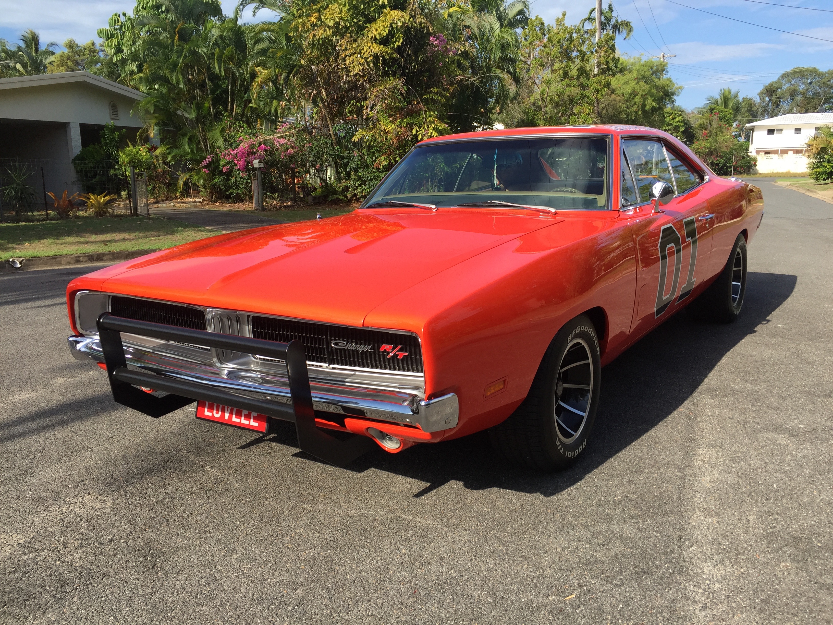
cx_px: 416
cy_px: 312
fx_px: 698
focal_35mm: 29
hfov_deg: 61.7
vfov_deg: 48.2
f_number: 2.2
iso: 32
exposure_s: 1/1068
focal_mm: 4.15
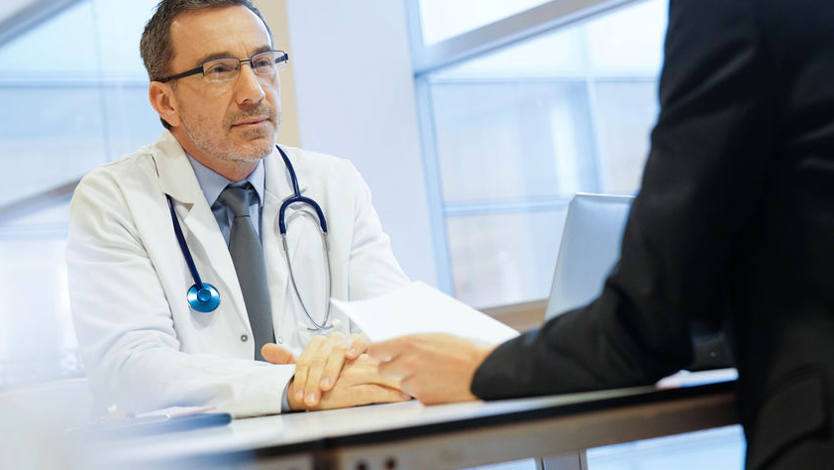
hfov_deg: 26.8
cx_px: 417
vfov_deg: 15.3
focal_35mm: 79
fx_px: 1747
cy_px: 213
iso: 400
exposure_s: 1/50
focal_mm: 50
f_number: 2.8
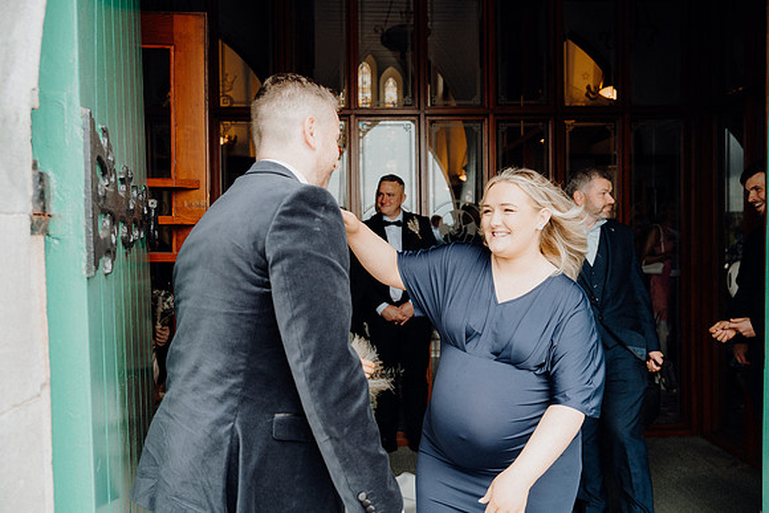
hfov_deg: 63.6
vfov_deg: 45.0
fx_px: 620
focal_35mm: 29
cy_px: 256
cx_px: 384
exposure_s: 1/200
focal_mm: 29
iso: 320
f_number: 3.5
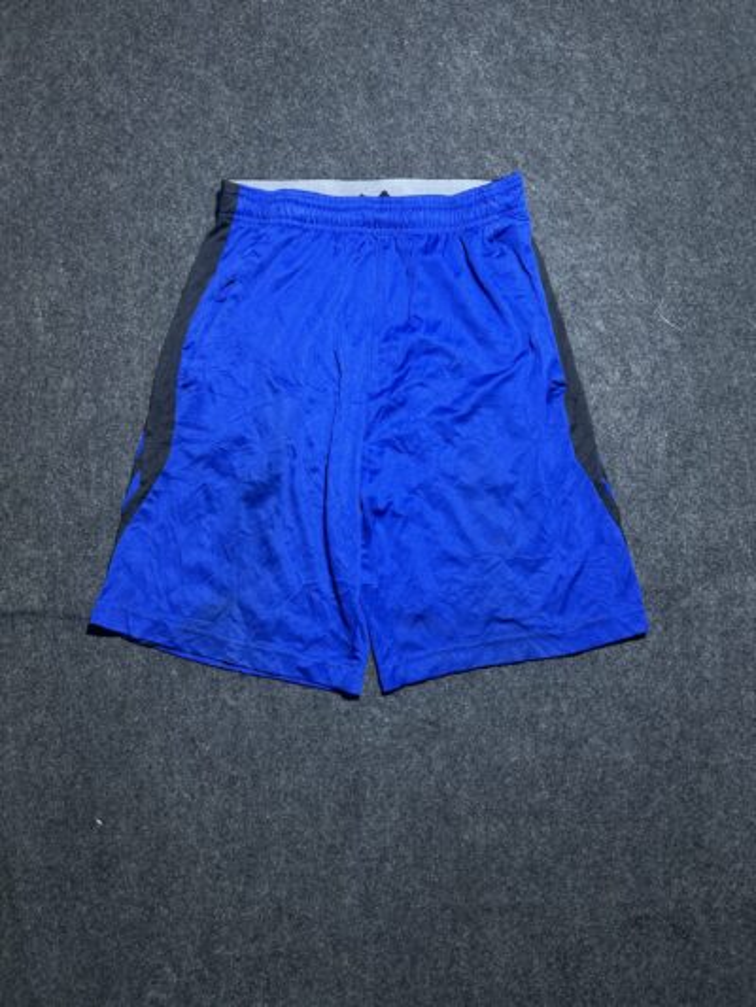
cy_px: 504
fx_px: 757
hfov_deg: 53.1
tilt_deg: -57.1
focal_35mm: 26
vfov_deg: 67.3
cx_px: 378
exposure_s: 1/50
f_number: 1.5
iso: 100
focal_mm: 5.7
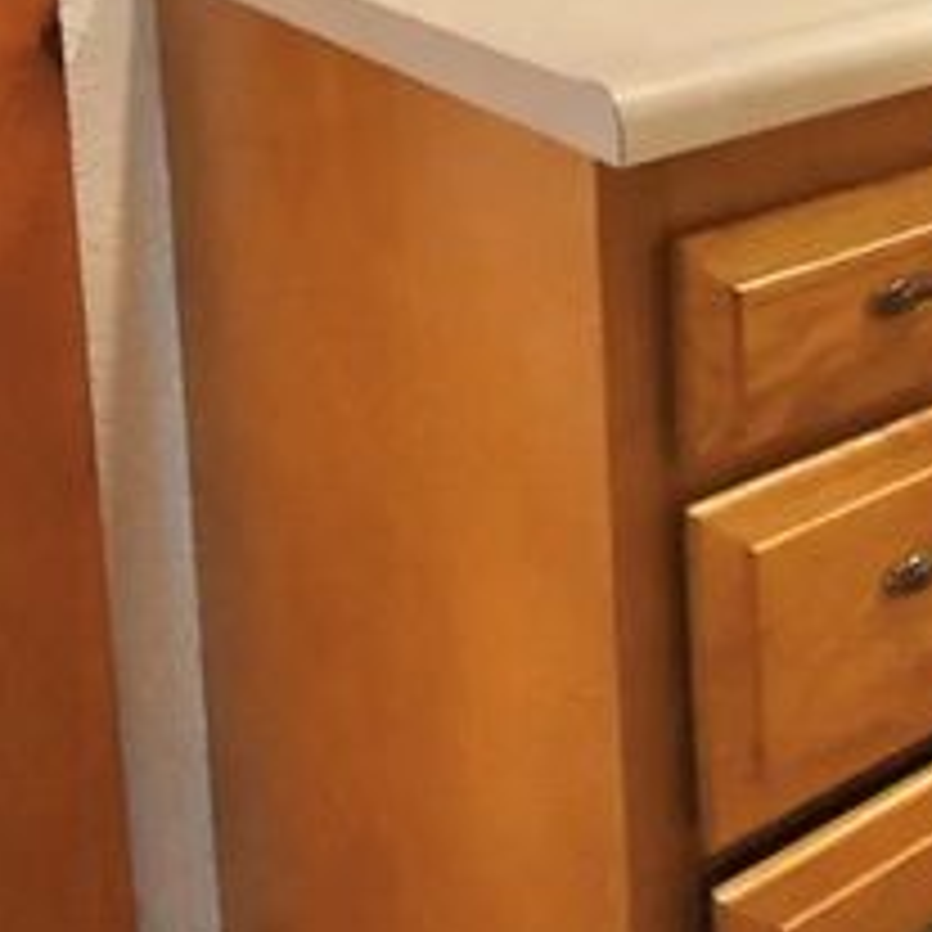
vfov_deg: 23.7
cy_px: -308
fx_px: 1919
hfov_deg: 23.4
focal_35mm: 63
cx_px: 1288
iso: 3200
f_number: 4.5
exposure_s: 1/125
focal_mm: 10
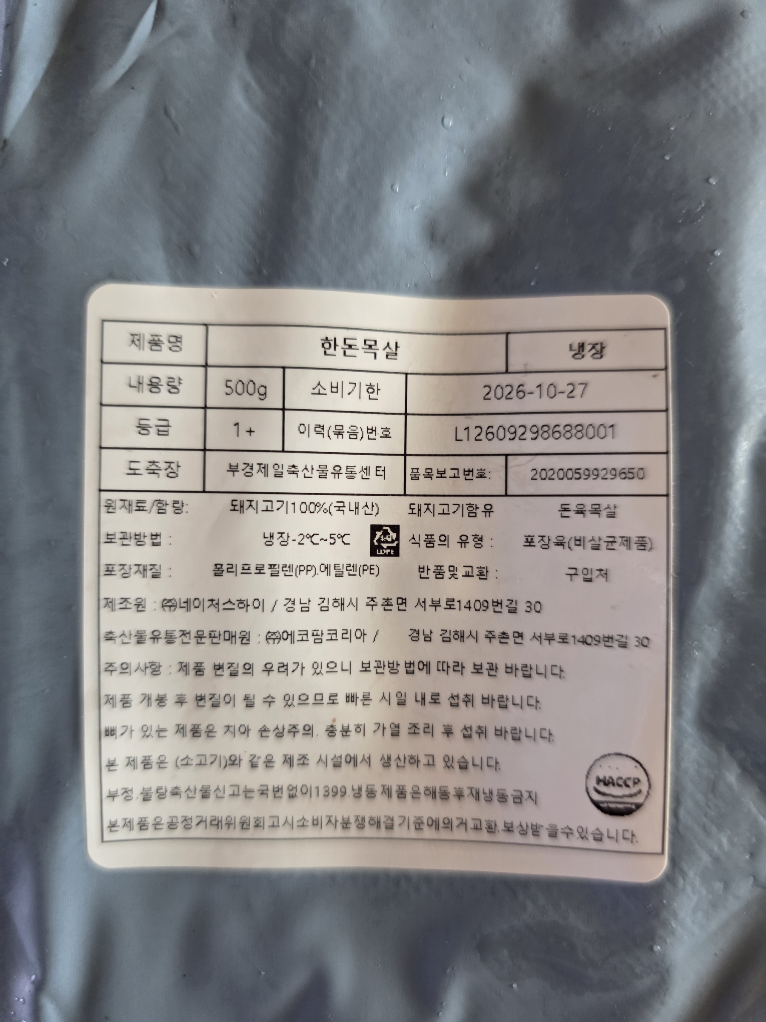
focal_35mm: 23
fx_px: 679
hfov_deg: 58.9
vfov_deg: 73.9
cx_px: 383
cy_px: 511
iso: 500
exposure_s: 1/66.2
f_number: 1.7
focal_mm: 6.3
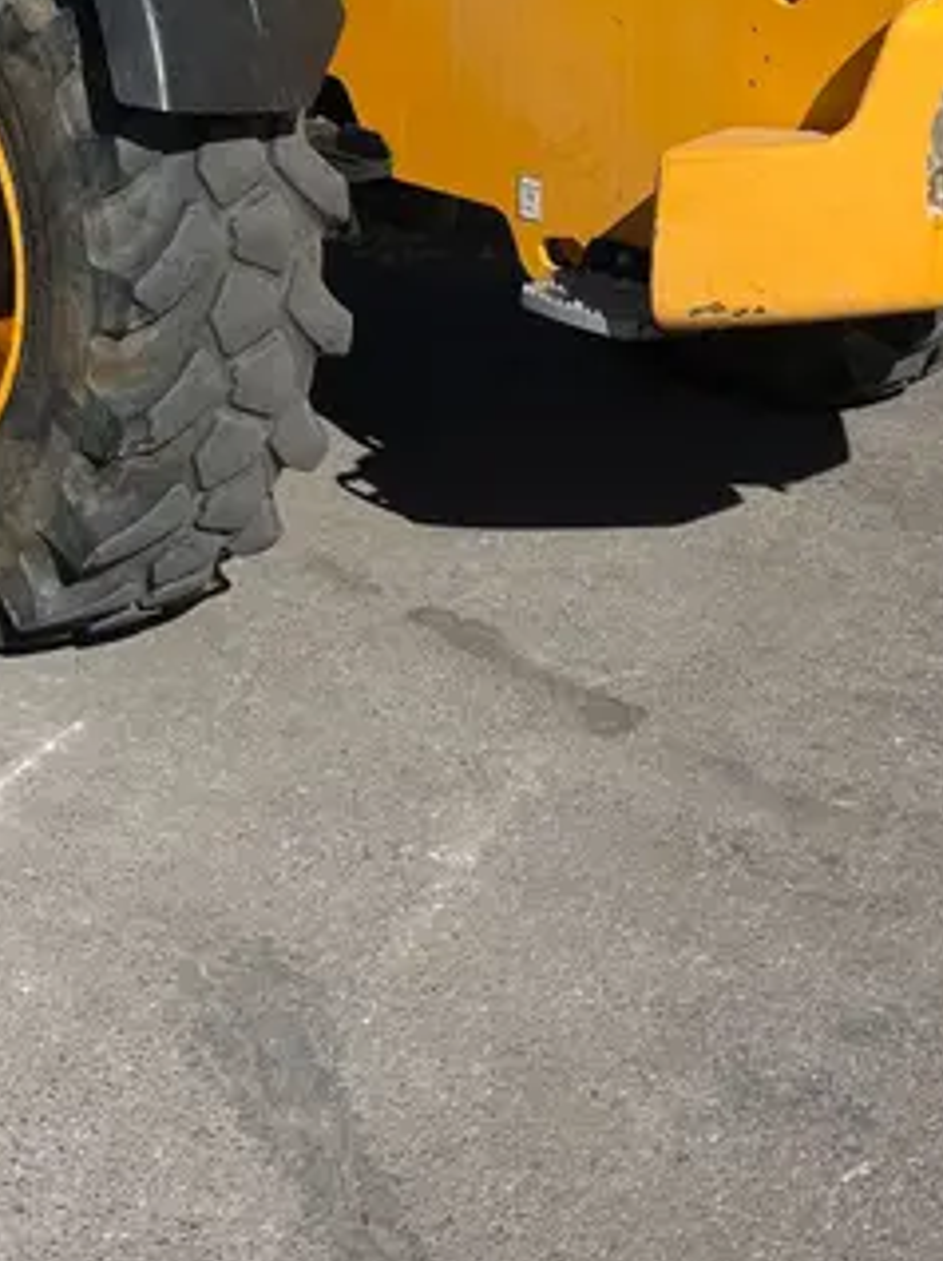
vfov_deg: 29.7
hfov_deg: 24.2
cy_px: -46
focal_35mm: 60
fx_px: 2182
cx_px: 254
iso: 50
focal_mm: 5.1
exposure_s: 1/4651
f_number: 1.6
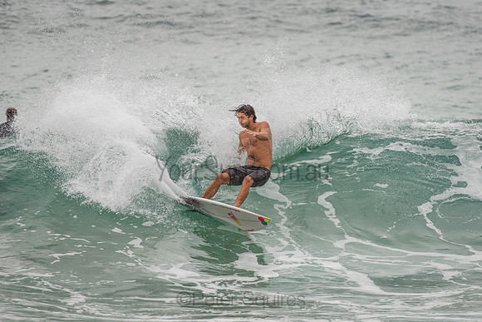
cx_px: 241
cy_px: 161
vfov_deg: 2.8
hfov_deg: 4.1
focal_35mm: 500
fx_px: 6696
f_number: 5.6
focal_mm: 500
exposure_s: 1/2000
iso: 320
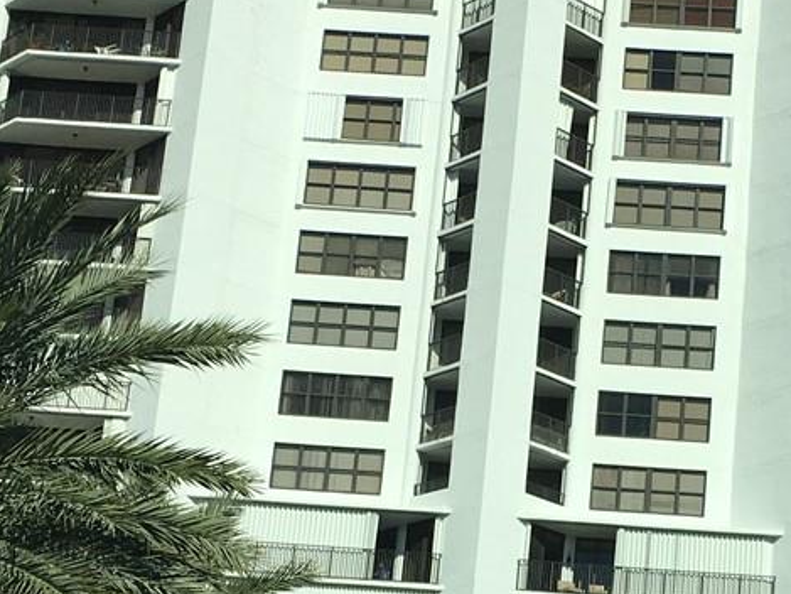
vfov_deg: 14.8
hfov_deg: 19.7
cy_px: 506
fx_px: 2263
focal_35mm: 99
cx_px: 590
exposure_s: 1/3497
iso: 25
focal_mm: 4.15
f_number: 2.2
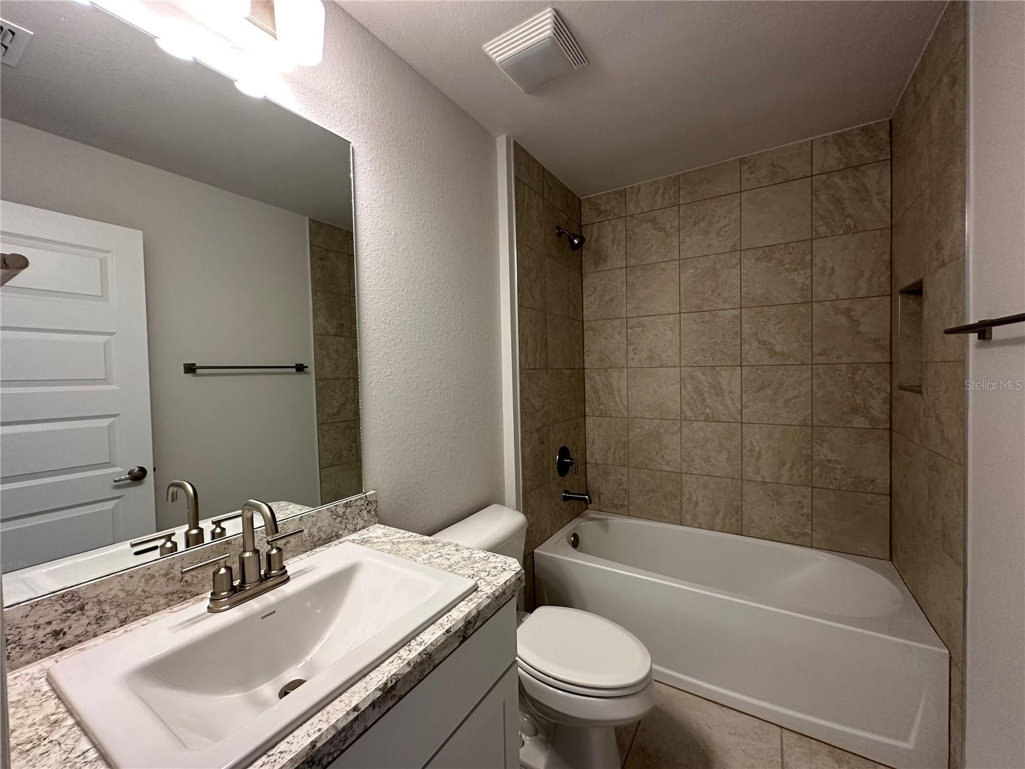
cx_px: 512
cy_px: 384
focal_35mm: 14
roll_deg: +2.0
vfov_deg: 85.7
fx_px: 415
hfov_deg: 102.1
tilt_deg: -1.4
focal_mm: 2.22
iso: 250
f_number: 2.2
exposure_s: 1/120
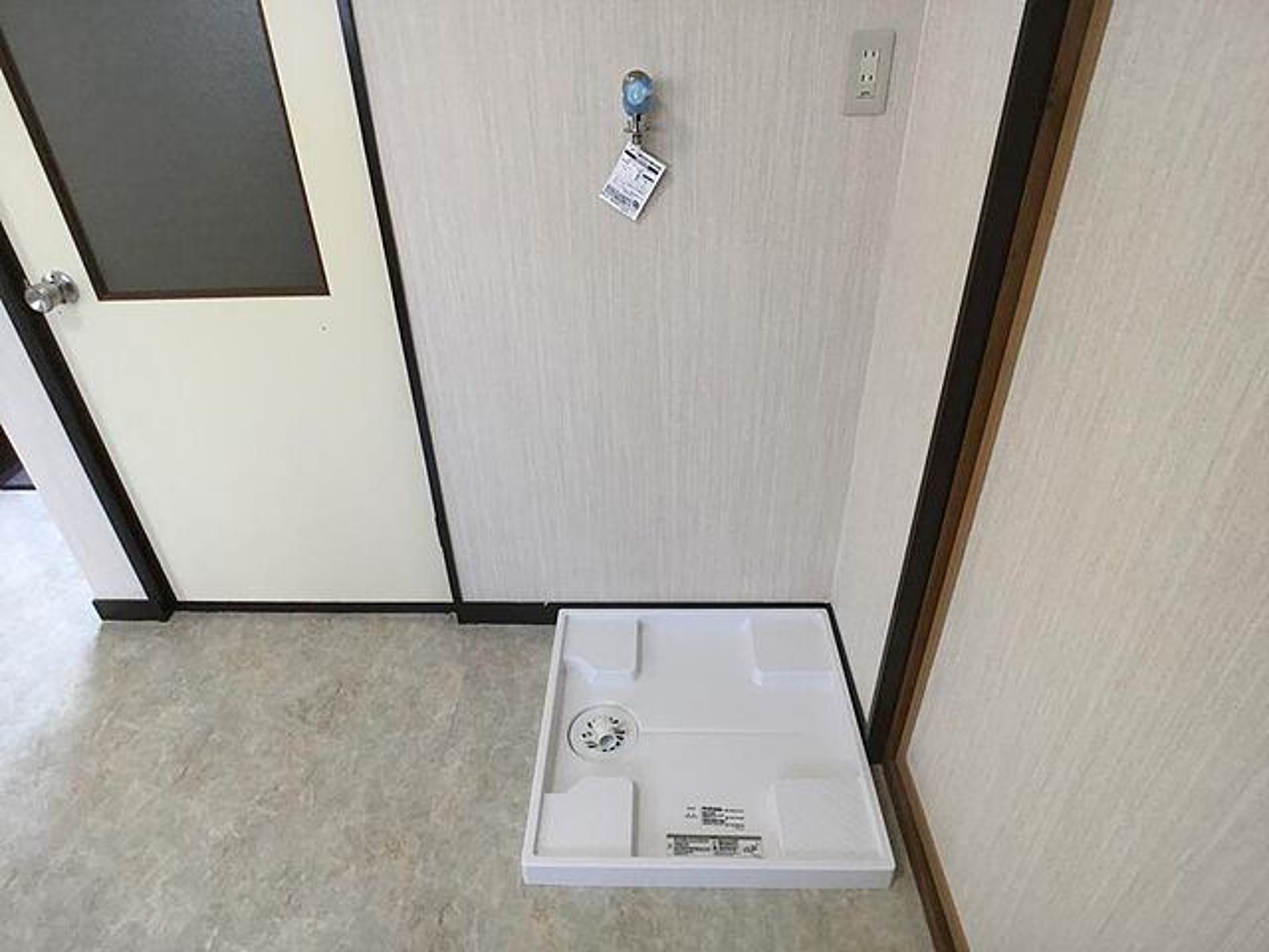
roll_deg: +1.5
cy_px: 476
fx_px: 1136
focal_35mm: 31
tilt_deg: -33.9
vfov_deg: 45.4
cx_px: 634
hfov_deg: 58.4
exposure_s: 1/30
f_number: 2.4
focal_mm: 3.3
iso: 25
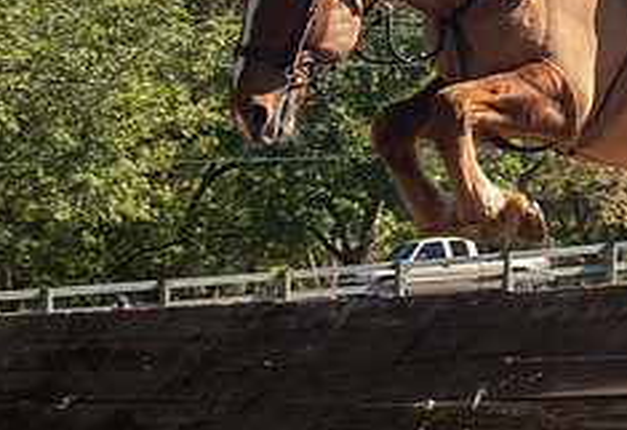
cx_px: 626
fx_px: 2863
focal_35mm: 163
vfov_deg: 8.5
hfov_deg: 12.4
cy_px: 20
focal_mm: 35
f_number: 4
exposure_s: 1/320
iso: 400
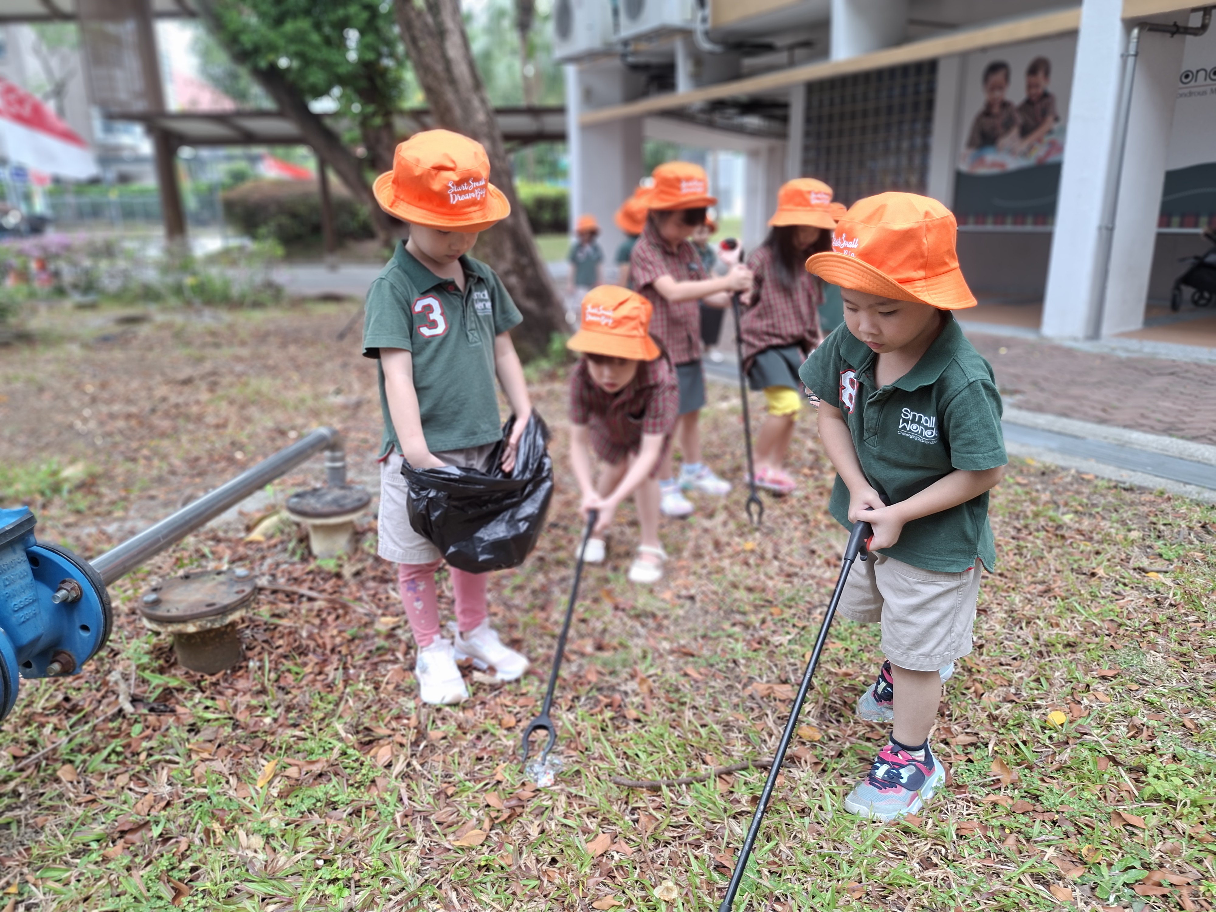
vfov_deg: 58.9
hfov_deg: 73.9
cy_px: 456
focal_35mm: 23
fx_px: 808
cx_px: 608
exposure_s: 1/129
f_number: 1.8
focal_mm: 5.54
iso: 40
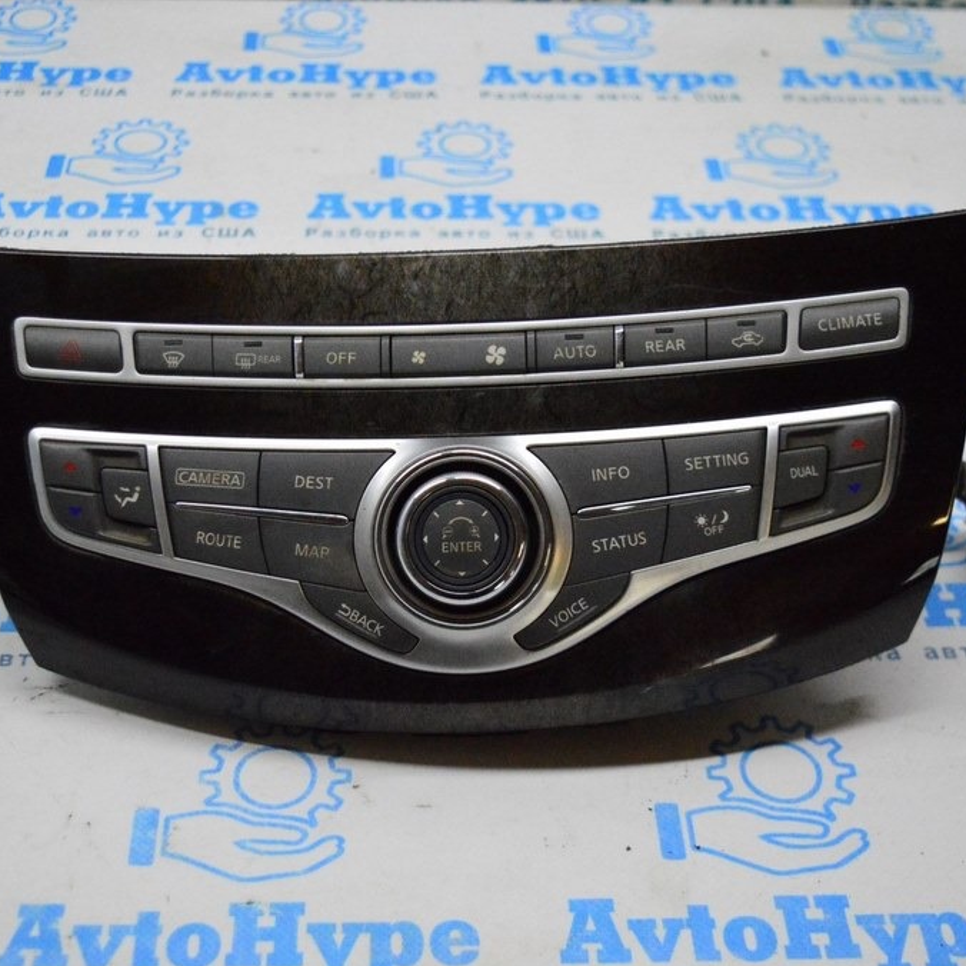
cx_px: 412
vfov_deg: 31.6
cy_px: 485
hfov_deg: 31.6
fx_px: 1705
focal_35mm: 54
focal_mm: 28
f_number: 4.2
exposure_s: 1/1000
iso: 6400
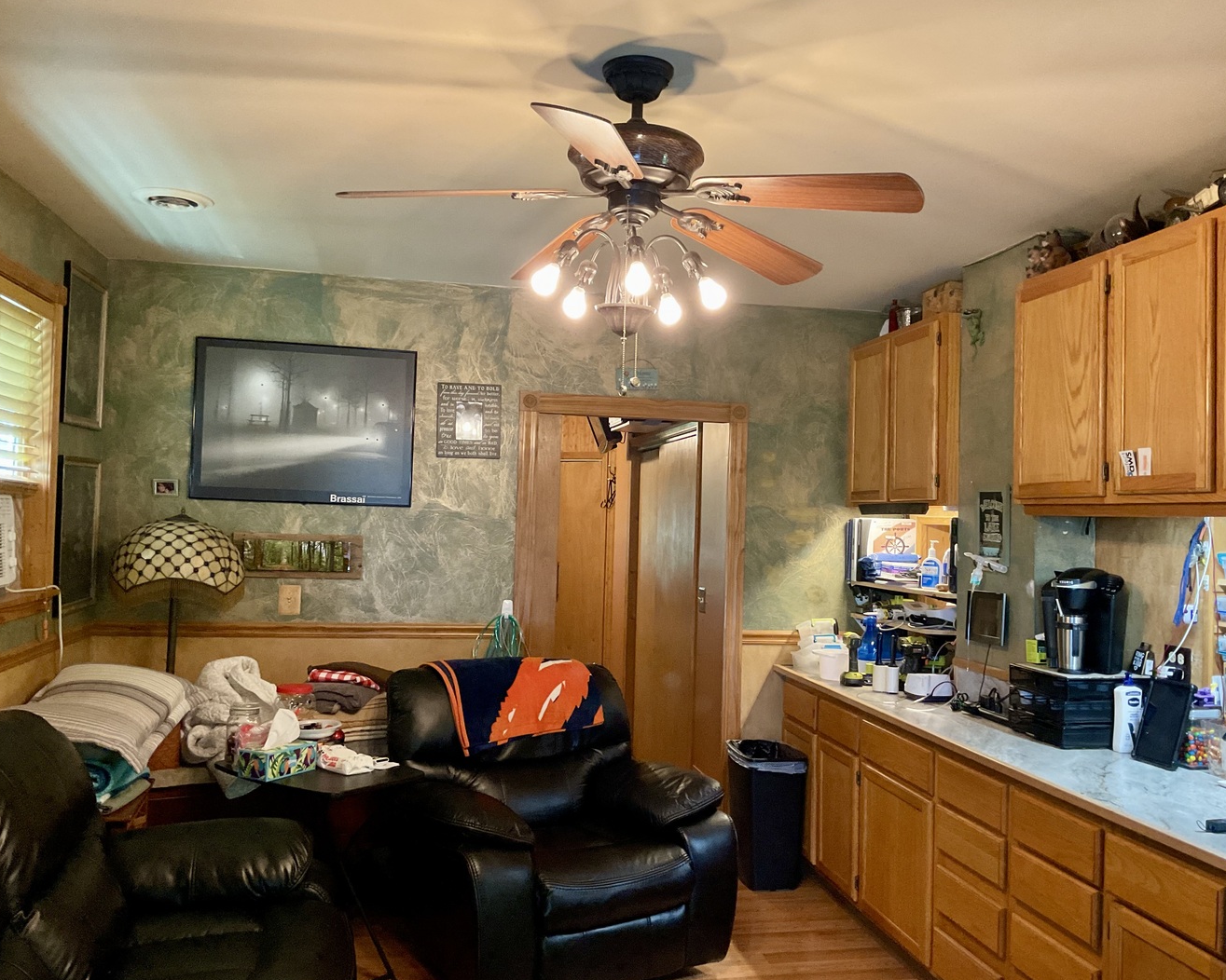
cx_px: 627
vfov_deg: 47.1
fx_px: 1125
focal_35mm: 31
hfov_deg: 57.2
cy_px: 494
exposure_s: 1/60
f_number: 1.8
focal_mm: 3
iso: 250
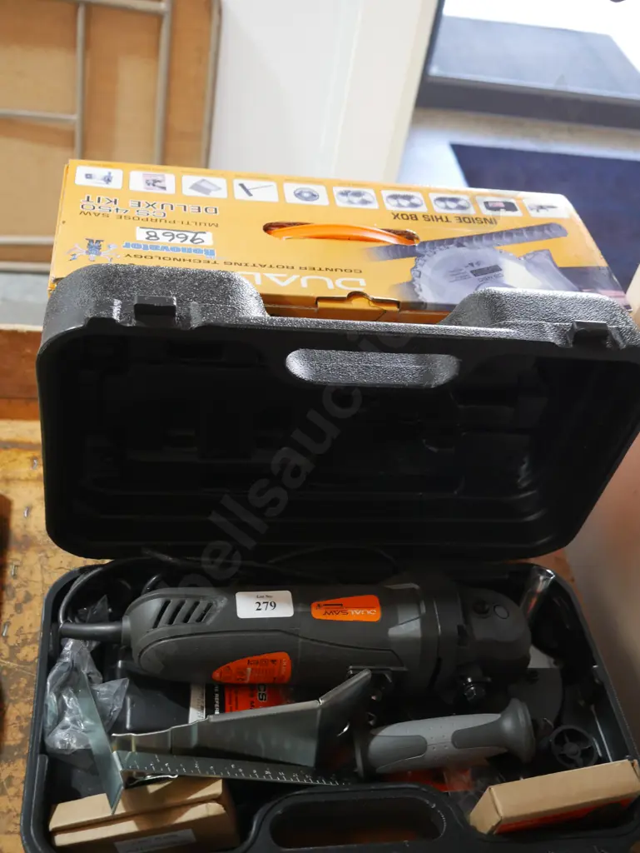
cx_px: 320
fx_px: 985
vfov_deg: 46.8
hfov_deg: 36.0
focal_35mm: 40
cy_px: 426
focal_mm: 20
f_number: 4.4
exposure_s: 1/60
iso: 1250
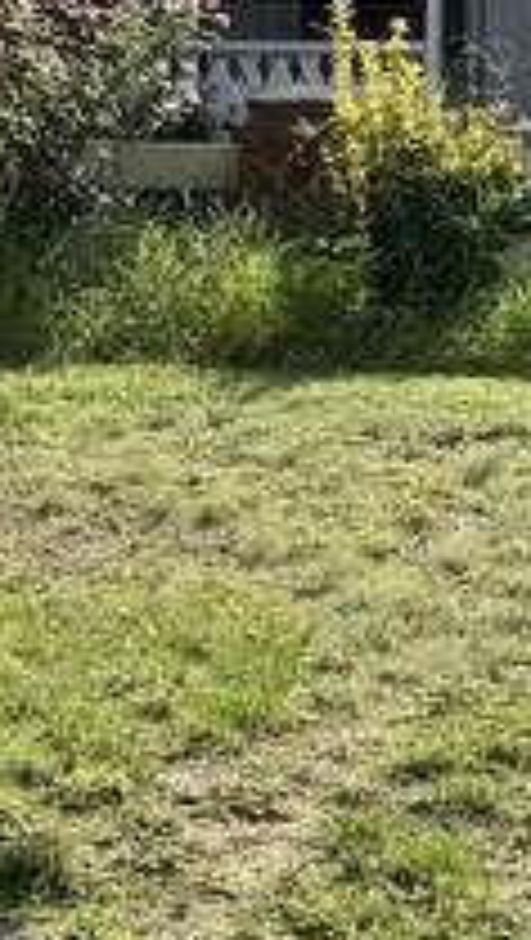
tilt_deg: -9.7
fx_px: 2995
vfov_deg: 17.8
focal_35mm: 120
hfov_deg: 10.1
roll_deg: +1.4
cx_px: 180
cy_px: 387
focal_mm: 6.76
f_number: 1.78
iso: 80
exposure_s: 1/2174
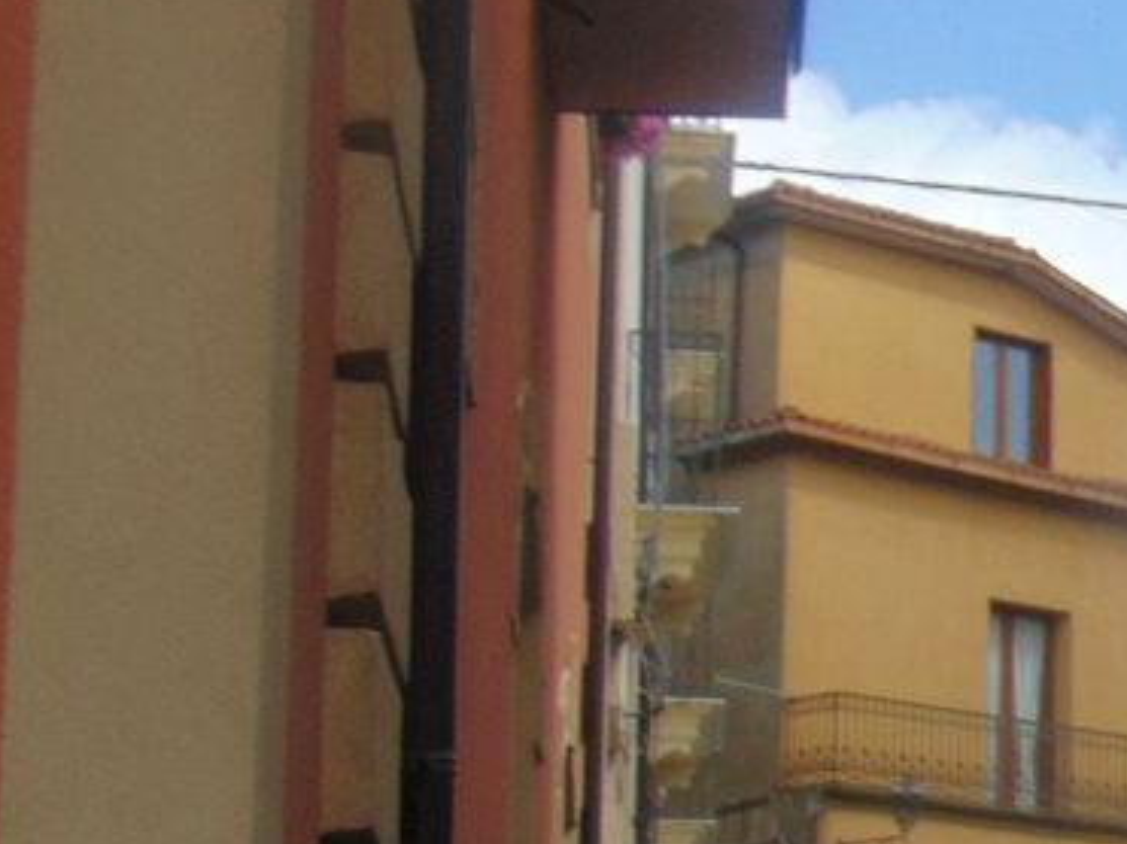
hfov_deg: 13.5
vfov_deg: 10.9
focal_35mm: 136
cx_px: 1814
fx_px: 4426
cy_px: 668
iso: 80
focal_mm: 7.6
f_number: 3.3
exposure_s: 1/1000
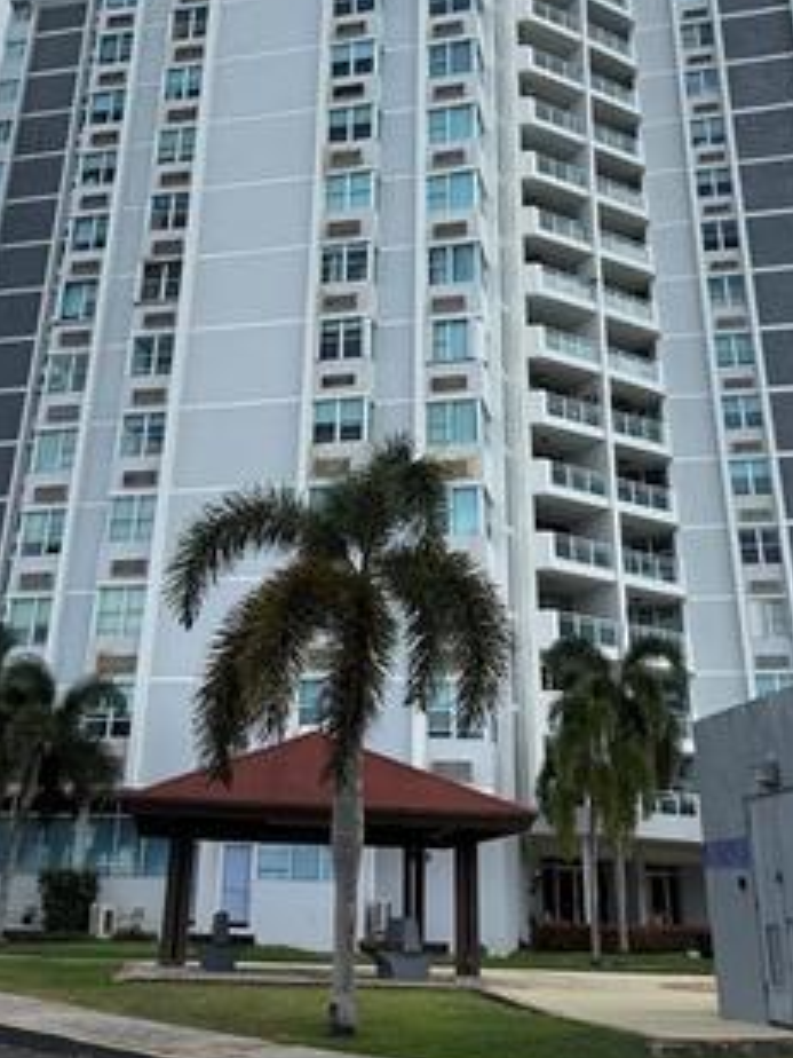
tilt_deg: +25.5
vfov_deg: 46.7
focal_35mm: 39
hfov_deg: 36.8
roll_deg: -0.4
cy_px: 309
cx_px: 355
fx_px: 1191
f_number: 1.78
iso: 80
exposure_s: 1/3584
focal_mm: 6.76
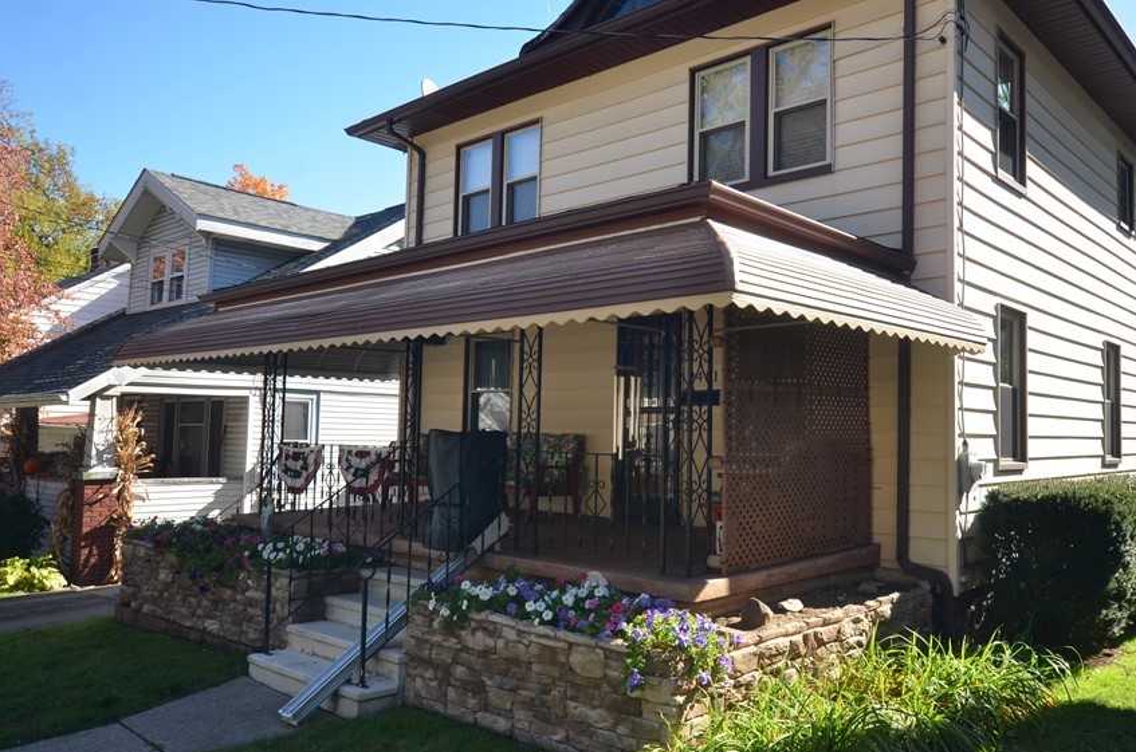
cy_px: 355
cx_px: 665
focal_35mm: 27
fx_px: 850
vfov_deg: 47.7
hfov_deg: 67.0
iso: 200
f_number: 7.1
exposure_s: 1/200
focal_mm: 14
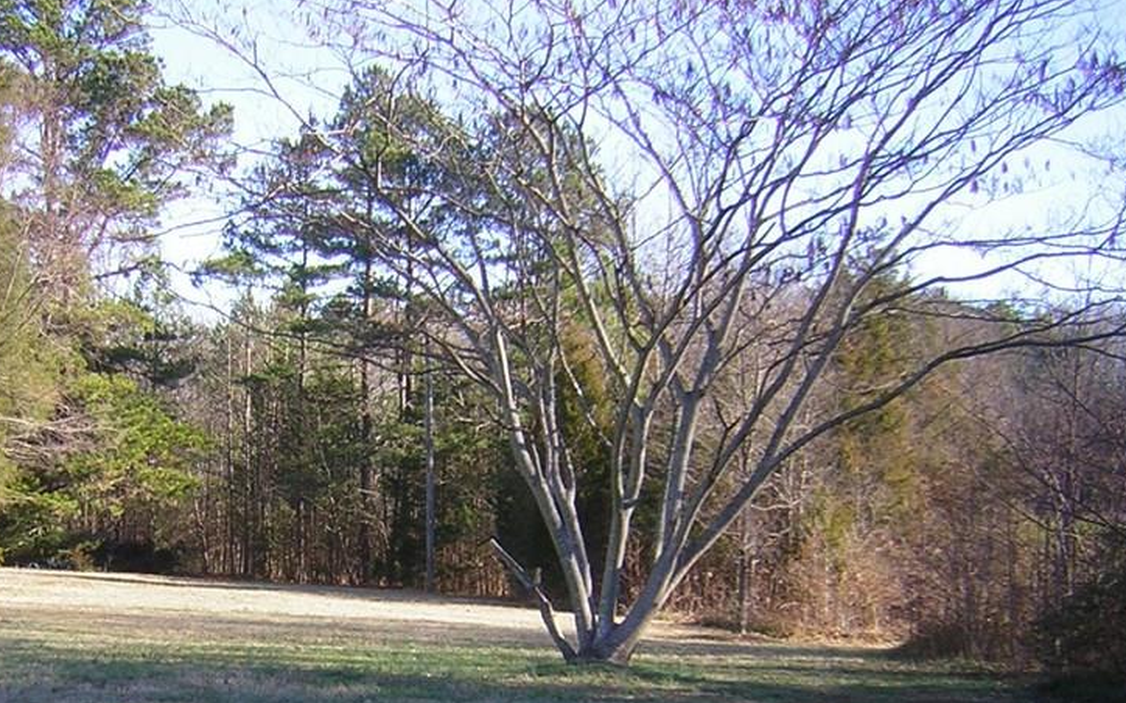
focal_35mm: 54
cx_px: 428
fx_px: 1657
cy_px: 572
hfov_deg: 37.3
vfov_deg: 23.6
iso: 50
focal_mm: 4.7
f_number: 2.6
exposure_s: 1/285
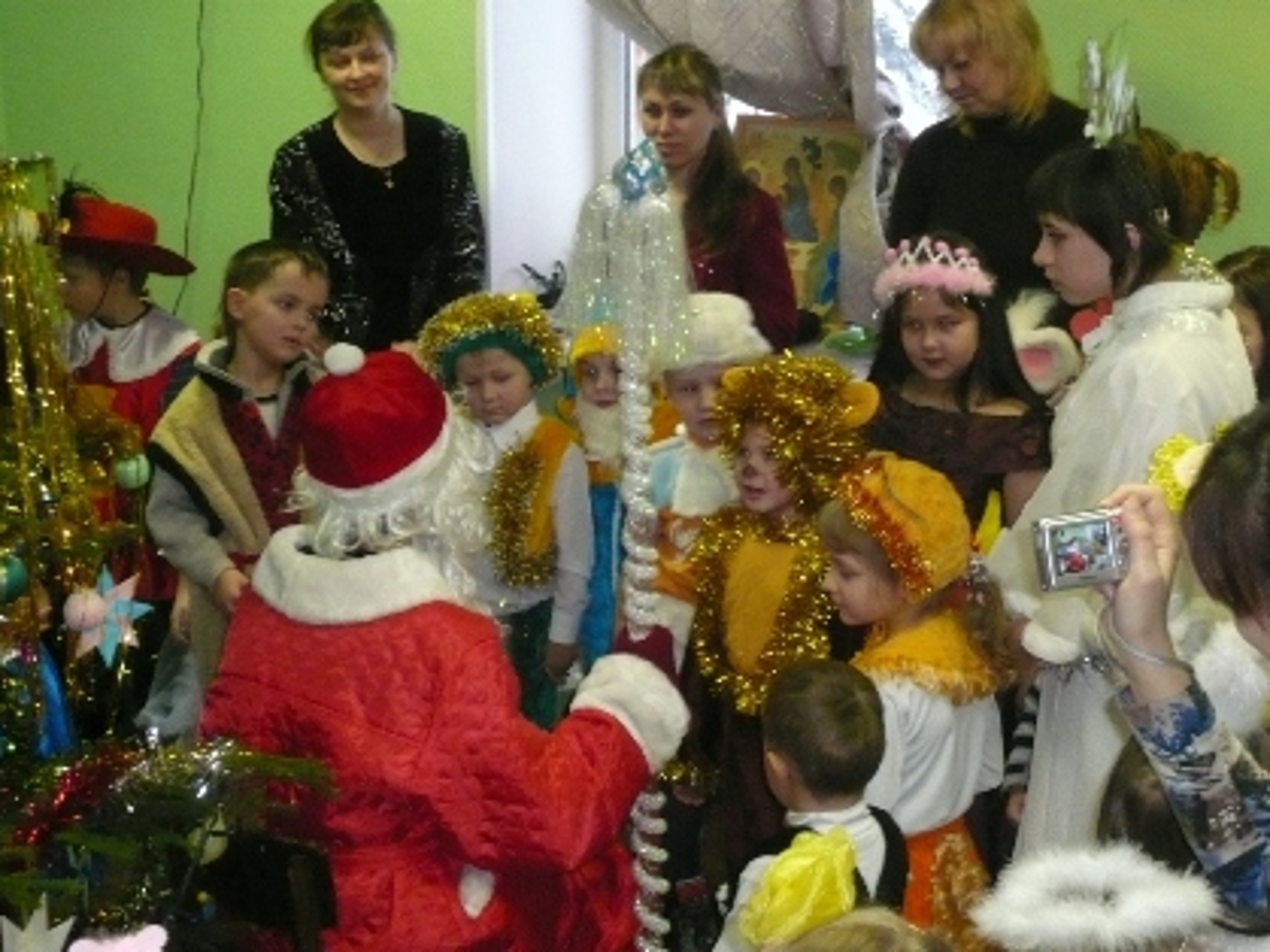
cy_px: 458
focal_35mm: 78
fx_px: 2861
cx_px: 664
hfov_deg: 25.0
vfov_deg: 18.9
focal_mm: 12
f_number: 4.5
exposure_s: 1/30
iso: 400
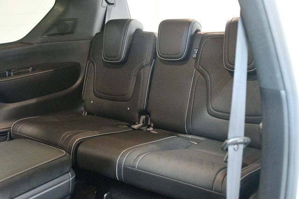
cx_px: 150
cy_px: 100
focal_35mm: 45
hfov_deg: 43.6
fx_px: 374
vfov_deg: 29.8
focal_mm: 30
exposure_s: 1/50
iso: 12800
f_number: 4
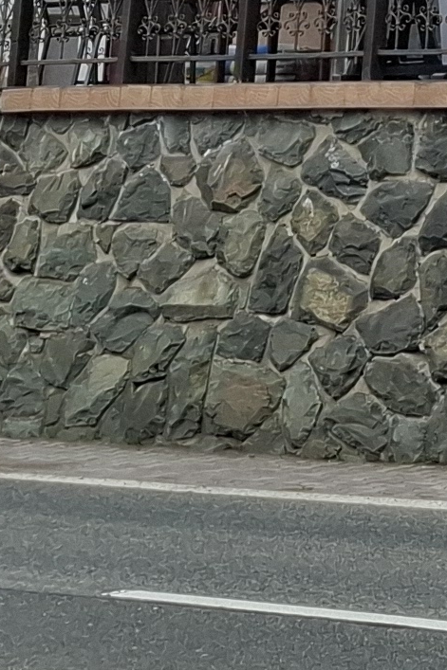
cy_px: -407
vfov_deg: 13.8
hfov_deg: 9.0
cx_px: 1045
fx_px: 2571
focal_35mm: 138
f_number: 1.8
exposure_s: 1/2217
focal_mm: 5.54
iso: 50
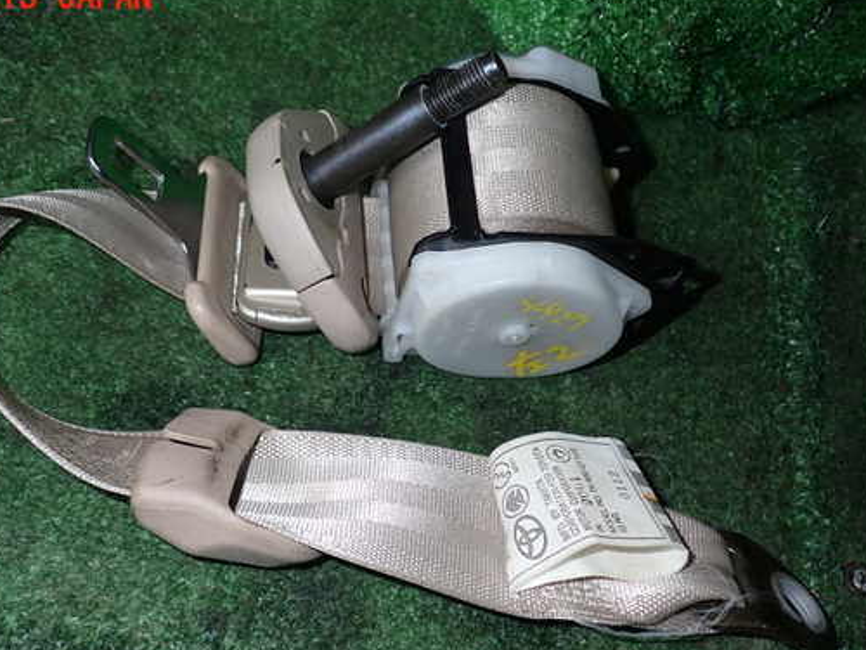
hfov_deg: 51.1
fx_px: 901
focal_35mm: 36
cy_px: 366
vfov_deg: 39.6
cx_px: 357
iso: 200
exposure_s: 1/30
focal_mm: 5.4
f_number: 6.3
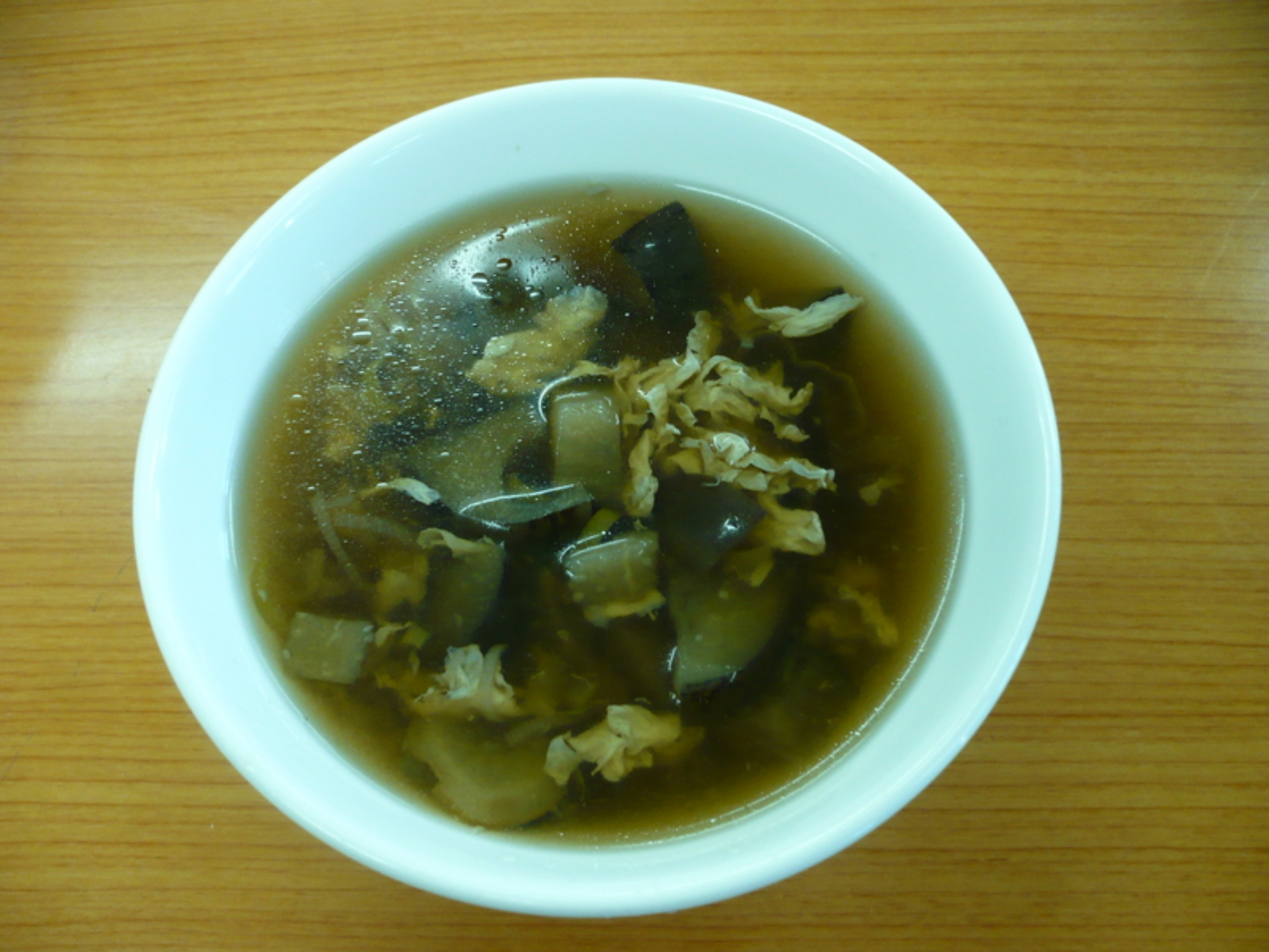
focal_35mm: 35
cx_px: 634
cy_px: 476
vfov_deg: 40.7
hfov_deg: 52.6
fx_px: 1283
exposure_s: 1/30
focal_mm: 5.8
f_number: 2.8
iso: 200
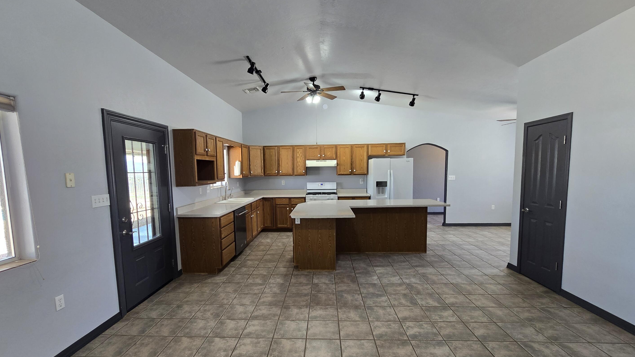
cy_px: 192
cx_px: 312
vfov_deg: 70.4
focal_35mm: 15
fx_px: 253
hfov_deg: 103.0
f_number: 2.2
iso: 100
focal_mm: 2.2
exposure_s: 1/60
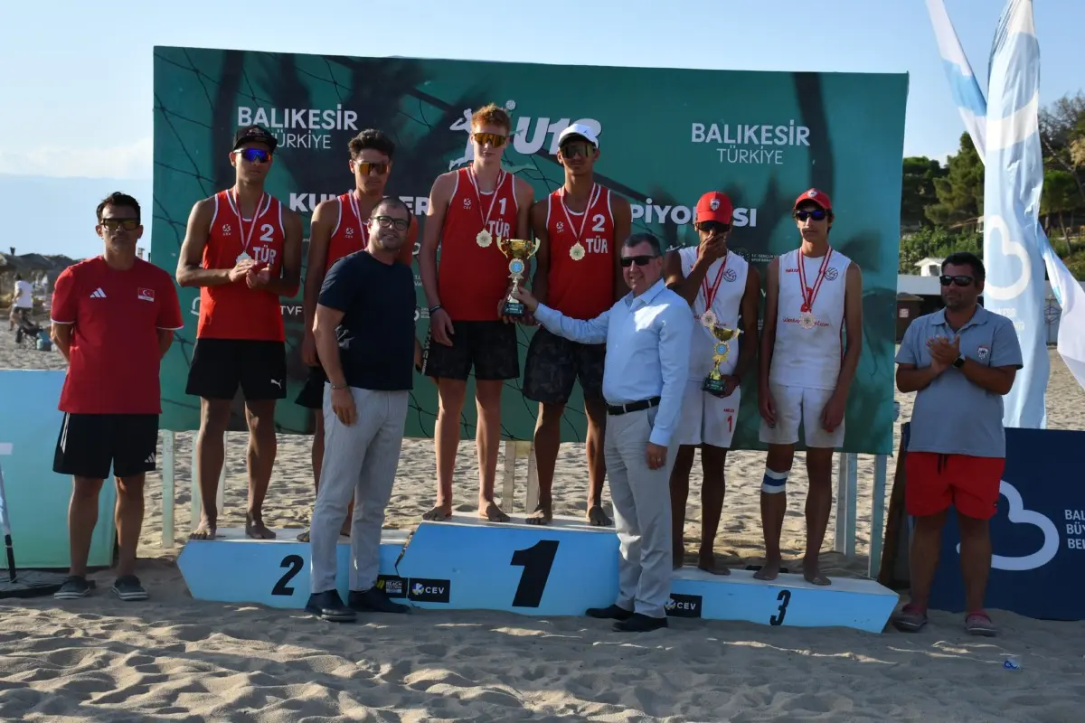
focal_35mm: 57
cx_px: 542
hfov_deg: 35.1
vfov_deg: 23.8
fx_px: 1718
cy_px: 362
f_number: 5.6
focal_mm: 38
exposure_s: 1/1250
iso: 400
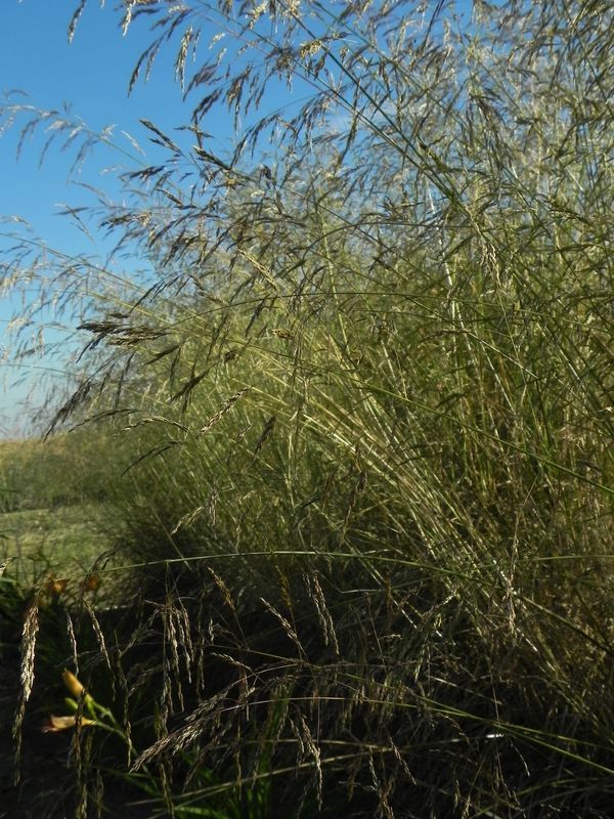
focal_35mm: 41
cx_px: 307
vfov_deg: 45.8
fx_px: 970
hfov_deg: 35.1
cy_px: 410
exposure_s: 1/640
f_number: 5.6
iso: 160
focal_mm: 7.3
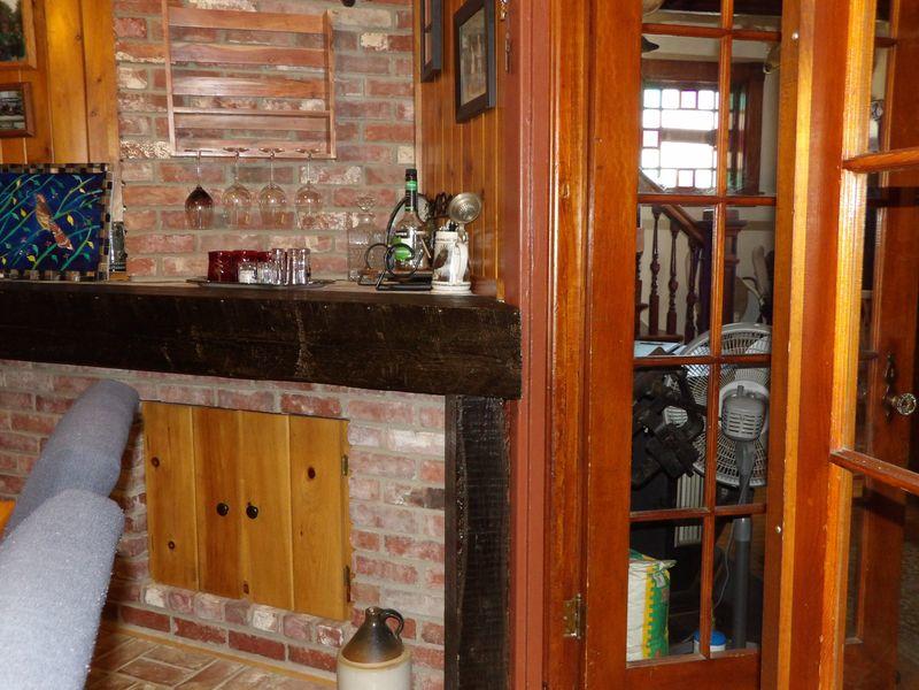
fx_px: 876
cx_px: 460
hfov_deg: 55.4
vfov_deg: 42.9
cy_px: 345
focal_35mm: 33
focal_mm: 5.9
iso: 500
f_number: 3.6
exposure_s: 1/33
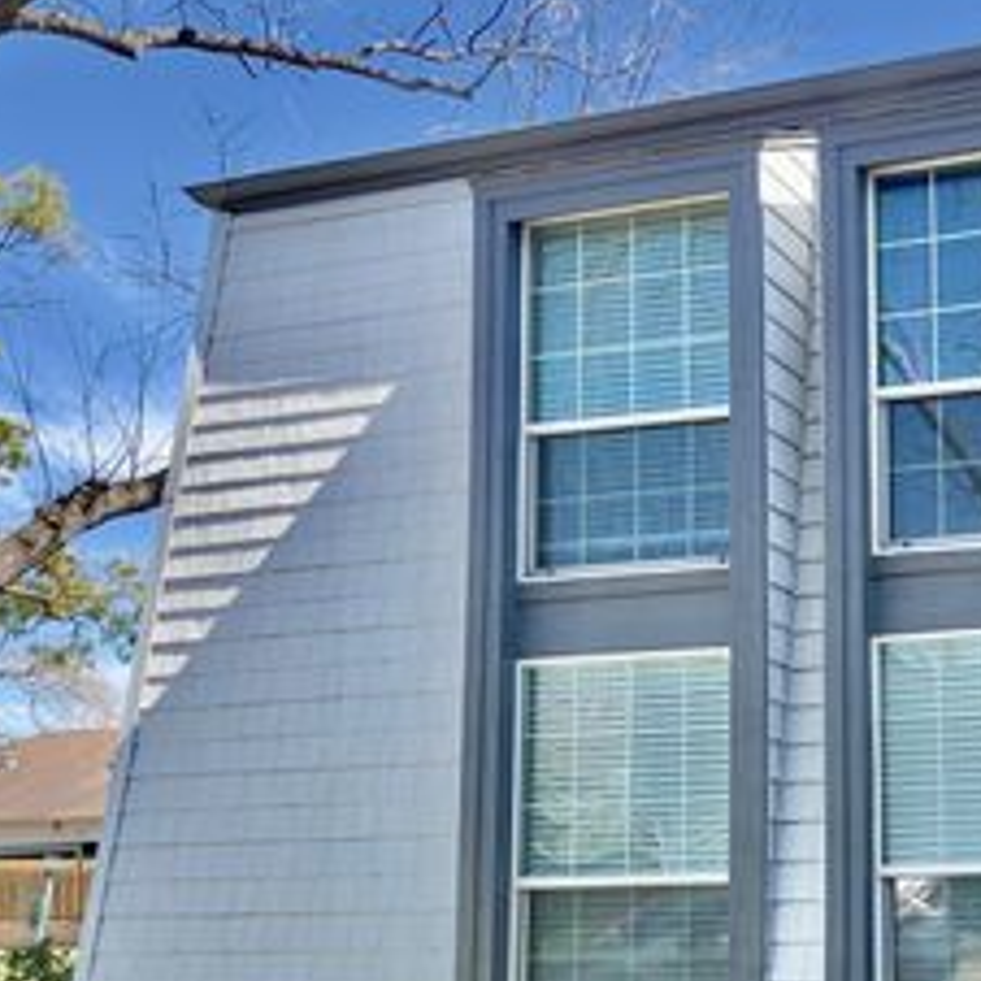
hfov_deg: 32.2
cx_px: 1050
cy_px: 684
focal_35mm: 47
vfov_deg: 35.6
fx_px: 1507
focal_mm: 6.86
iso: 80
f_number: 1.78
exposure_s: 1/989
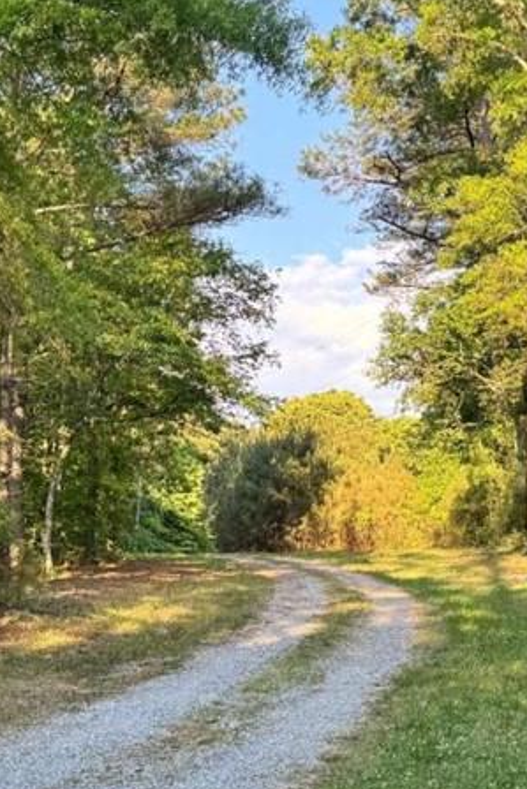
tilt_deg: +2.2
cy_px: 532
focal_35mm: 57
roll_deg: +0.0
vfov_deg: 34.7
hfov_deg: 23.8
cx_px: 249
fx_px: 1251
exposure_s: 1/407
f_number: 1.78
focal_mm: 6.76
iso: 80
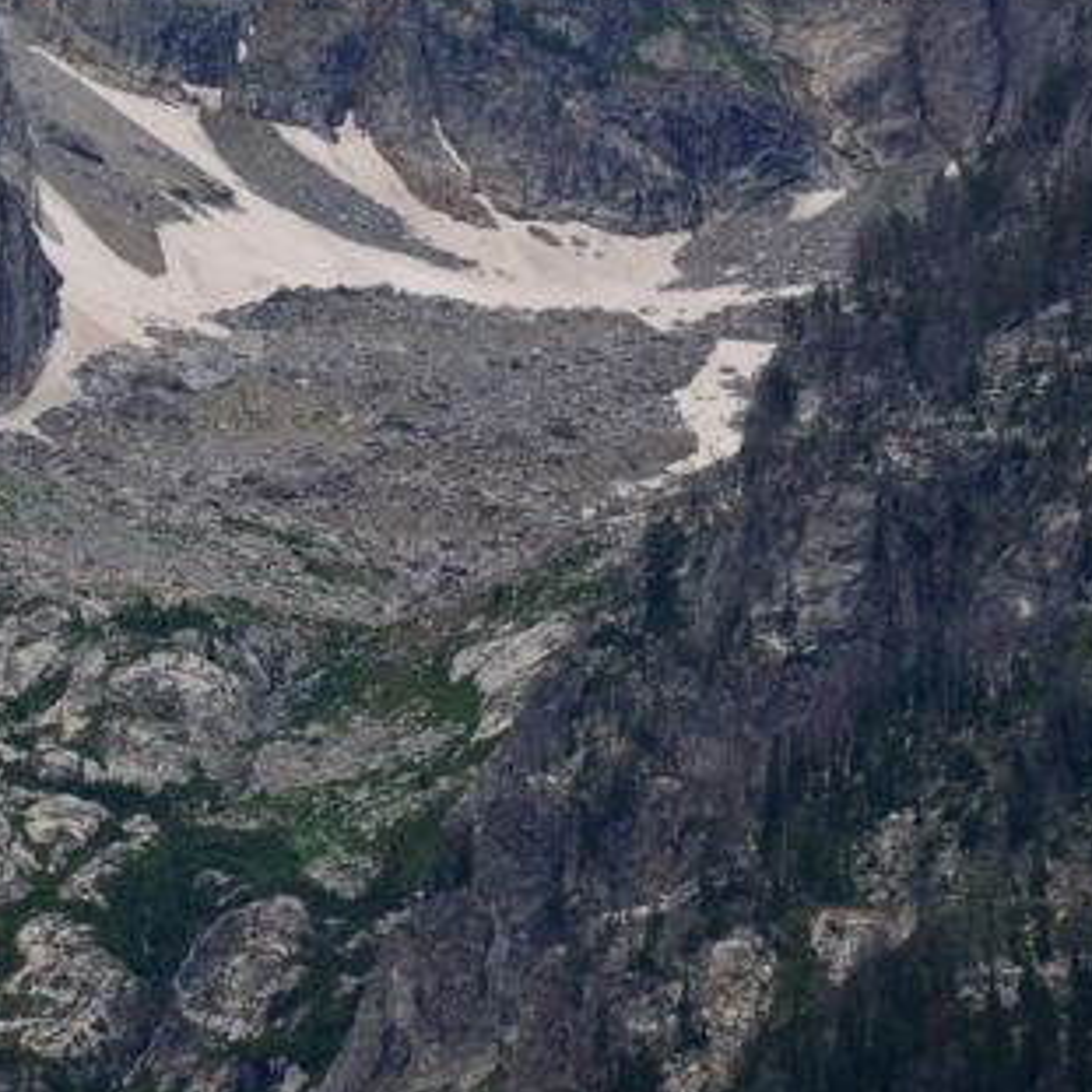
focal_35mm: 393
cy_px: 413
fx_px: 14026
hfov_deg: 4.5
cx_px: 351
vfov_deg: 4.5
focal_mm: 150
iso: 200
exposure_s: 1/640
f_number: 5.6
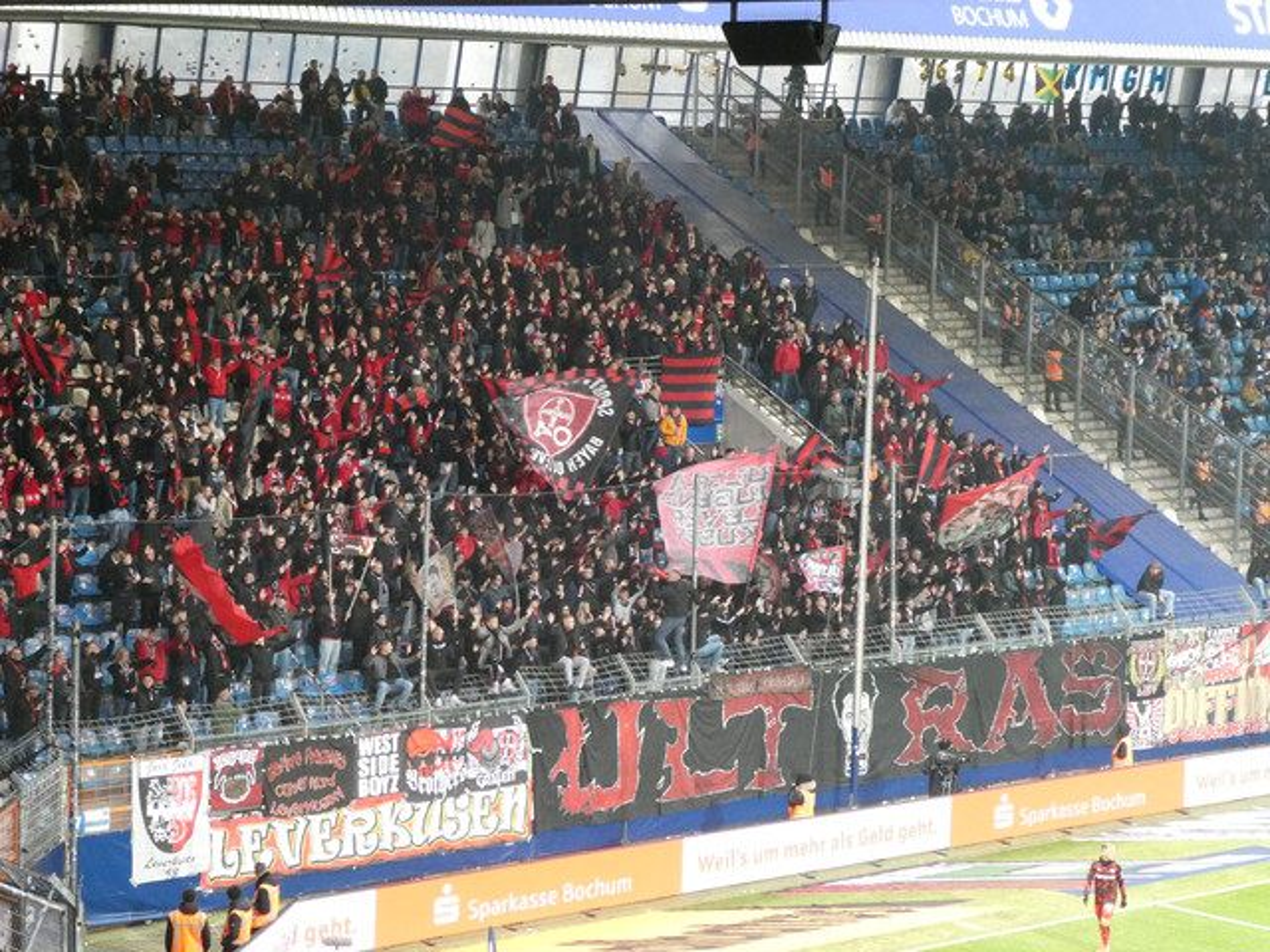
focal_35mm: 90
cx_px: 635
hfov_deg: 21.8
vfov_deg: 16.4
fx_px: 3302
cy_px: 476
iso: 1250
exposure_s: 1/80
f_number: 4.9
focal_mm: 16.1
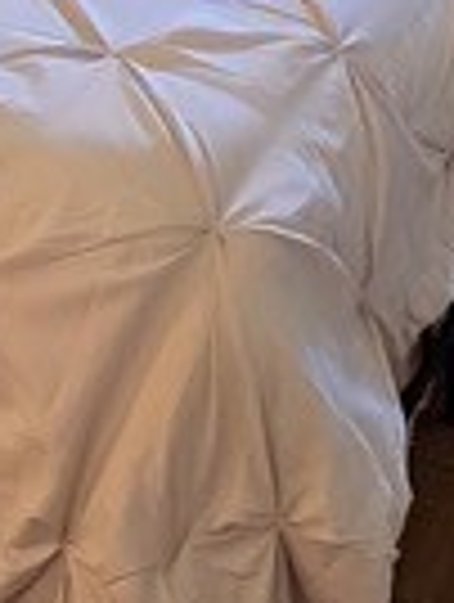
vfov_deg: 16.8
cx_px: 337
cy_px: -446
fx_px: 1726
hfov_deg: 14.9
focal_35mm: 99
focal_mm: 2.2
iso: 500
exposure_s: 1/60
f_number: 2.2
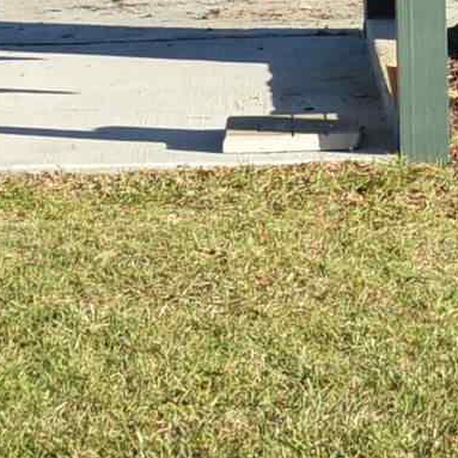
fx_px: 3593
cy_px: -230
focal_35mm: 240
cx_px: -33
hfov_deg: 7.3
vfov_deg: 7.2
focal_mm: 24
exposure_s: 1/200
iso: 100
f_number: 7.1
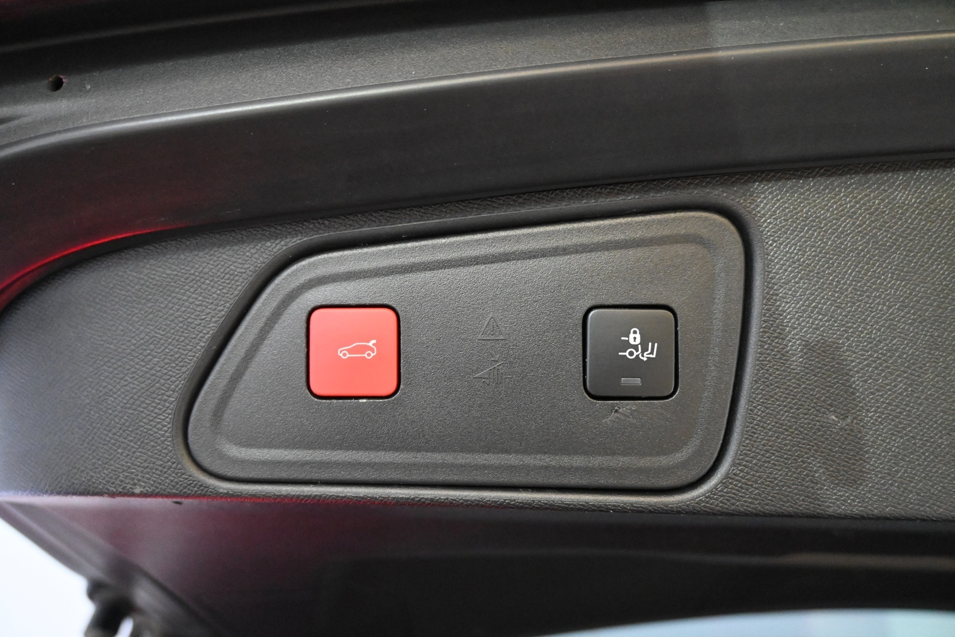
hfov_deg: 61.9
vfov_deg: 43.6
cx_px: 478
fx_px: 796
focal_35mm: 30
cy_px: 318
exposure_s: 1/60
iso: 5600
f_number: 3.8
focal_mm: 20
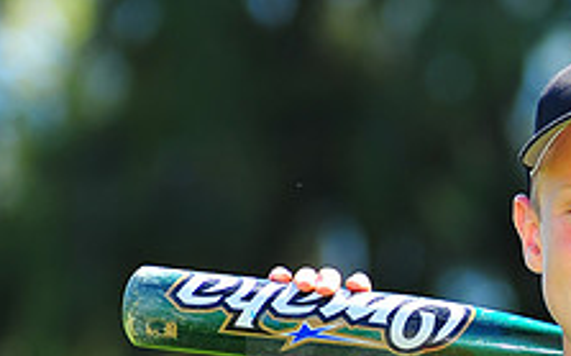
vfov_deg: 2.7
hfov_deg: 4.4
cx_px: 676
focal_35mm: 477
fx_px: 7417
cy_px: 369
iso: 200
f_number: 5
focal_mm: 180
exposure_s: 1/400
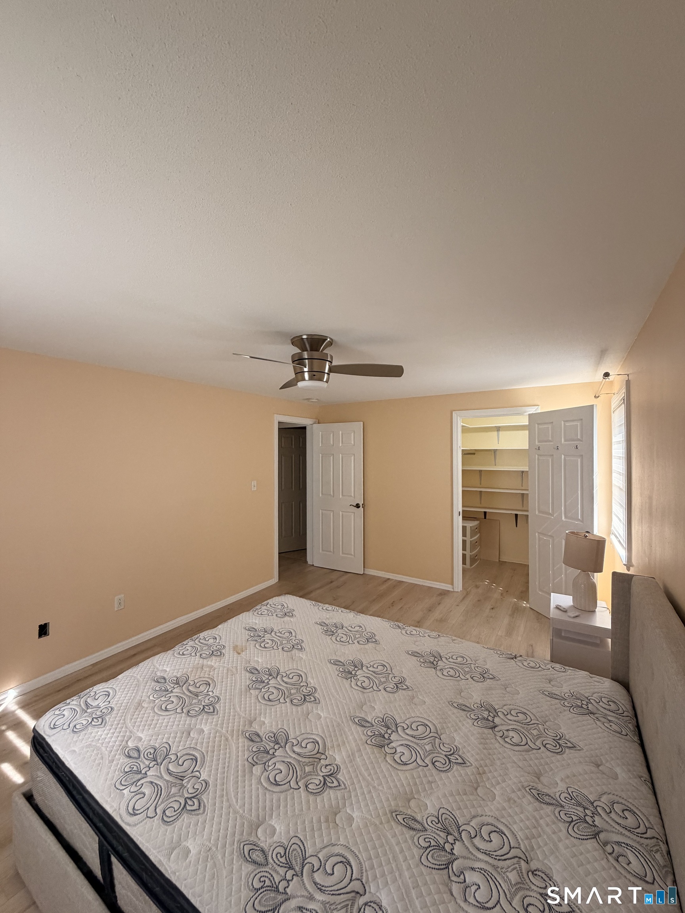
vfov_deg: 102.1
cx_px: 342
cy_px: 456
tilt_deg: +0.1
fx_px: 369
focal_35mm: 14
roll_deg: +0.1
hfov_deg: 85.7
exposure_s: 1/121
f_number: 2.2
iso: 250
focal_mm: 2.22
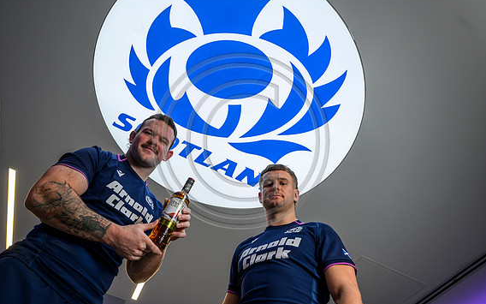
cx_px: 240
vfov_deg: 49.2
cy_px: 140
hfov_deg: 72.5
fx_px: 331
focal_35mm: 25
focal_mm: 24
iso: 400
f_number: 3.5
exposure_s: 1/125
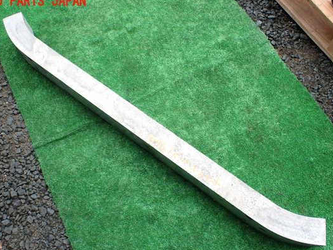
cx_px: 161
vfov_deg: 41.8
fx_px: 327
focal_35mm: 34
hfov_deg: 53.9
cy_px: 135
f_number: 2.3
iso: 100
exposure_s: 1/200
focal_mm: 5.4
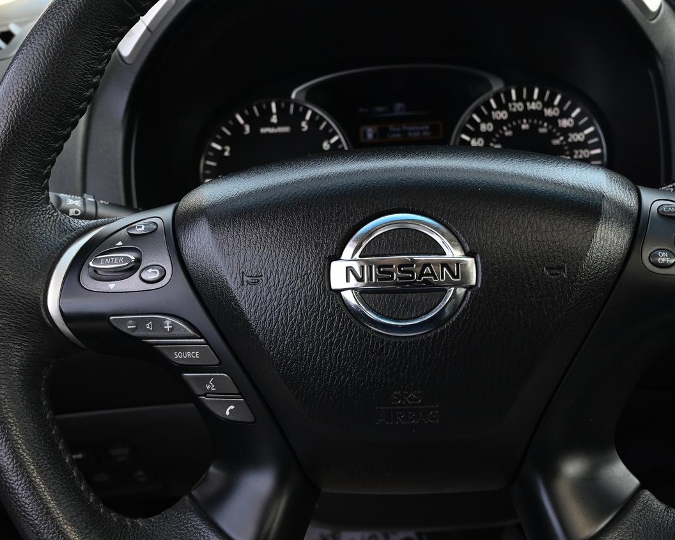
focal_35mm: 41
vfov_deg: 36.5
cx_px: 407
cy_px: 271
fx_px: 819
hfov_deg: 44.5
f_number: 6.3
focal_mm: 24
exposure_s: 1/500
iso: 1600
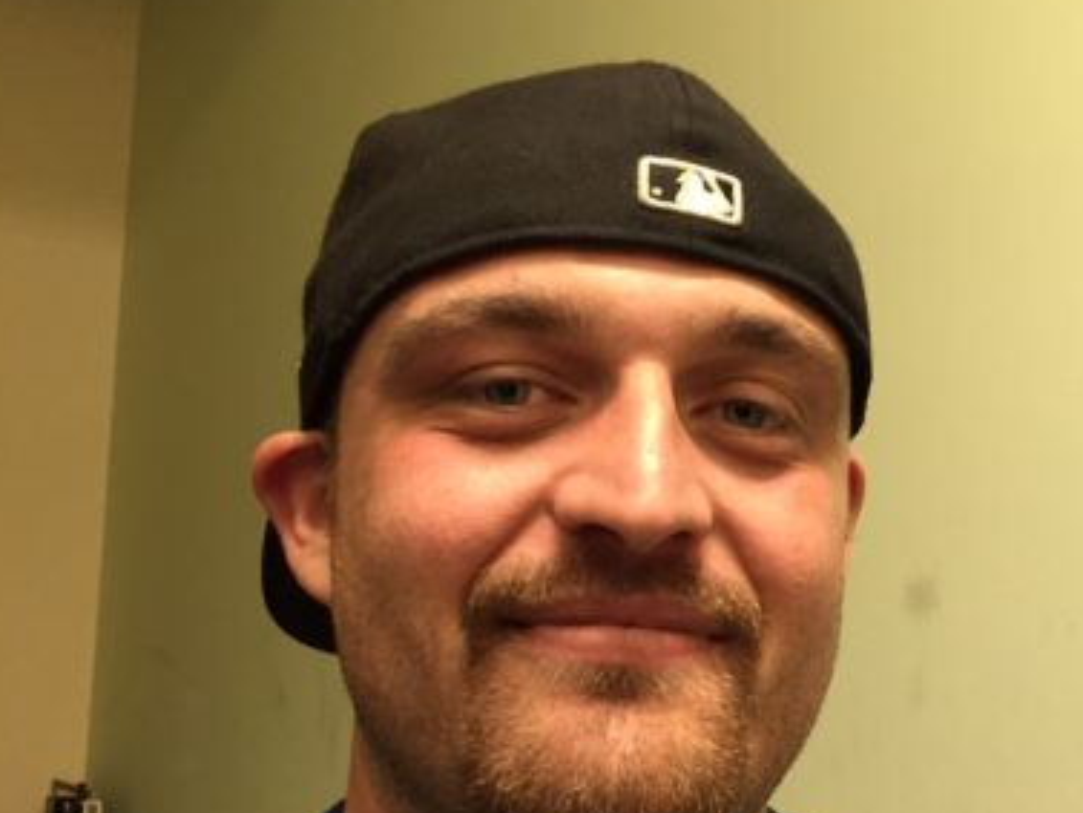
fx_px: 1565
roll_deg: -2.0
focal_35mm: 50
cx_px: 914
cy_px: 569
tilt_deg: +4.5
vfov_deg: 28.8
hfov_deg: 36.5
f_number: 2.2
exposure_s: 1/30
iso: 125
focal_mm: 4.15
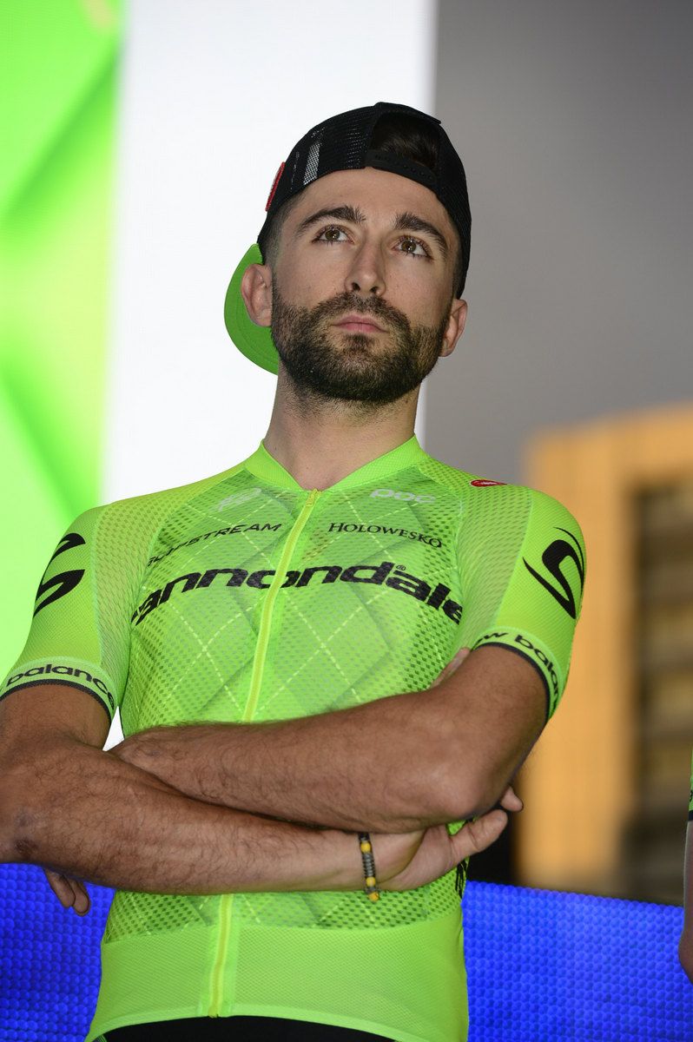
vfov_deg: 10.3
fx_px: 5785
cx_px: 346
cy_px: 521
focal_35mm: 200
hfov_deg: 6.9
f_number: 5.6
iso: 200
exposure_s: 1/250
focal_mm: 200
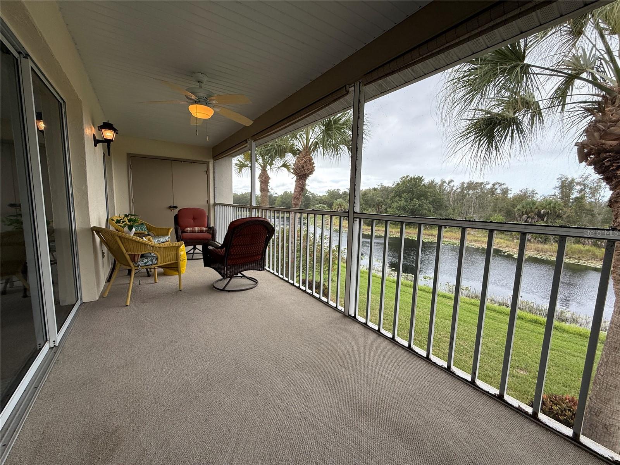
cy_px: 232
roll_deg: -1.0
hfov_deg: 102.1
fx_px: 251
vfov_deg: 85.7
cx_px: 310
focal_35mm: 14
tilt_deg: -7.0
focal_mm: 2.22
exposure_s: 1/282
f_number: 2.2
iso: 64
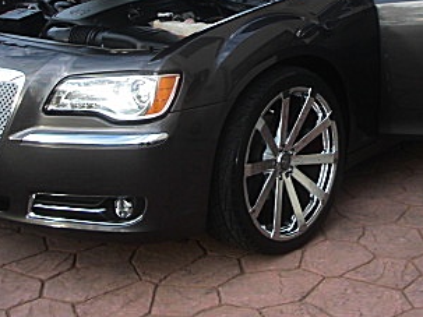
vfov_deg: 19.0
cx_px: 304
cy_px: 27
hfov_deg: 25.4
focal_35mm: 76
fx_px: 928
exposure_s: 1/100
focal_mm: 6.3
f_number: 2.8
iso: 50
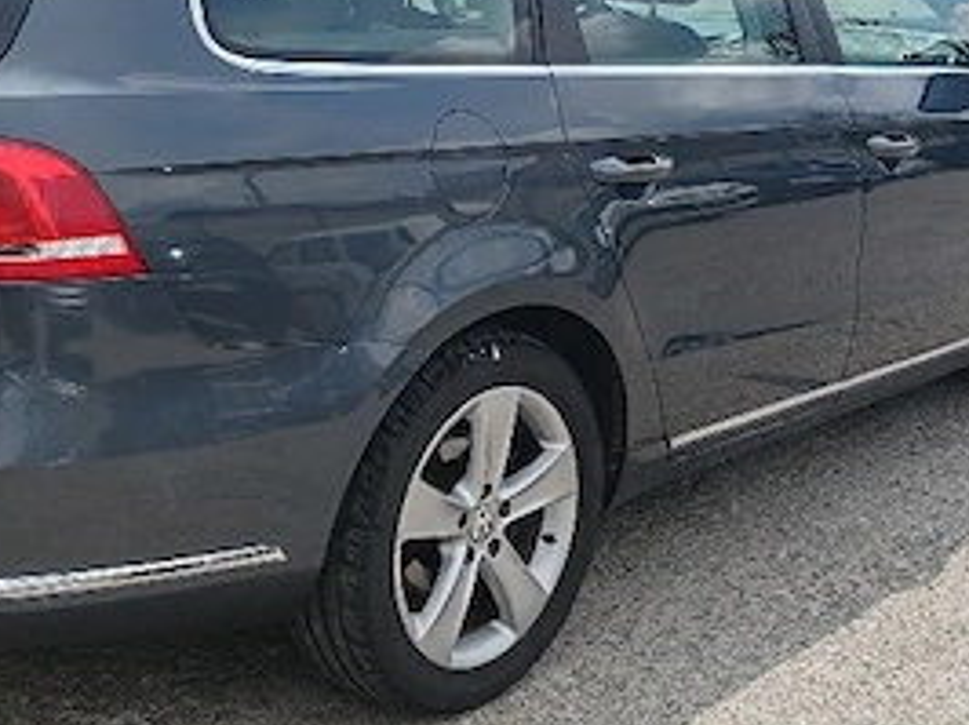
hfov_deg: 31.7
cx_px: 510
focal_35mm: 61
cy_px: 328
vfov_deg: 24.0
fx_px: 1706
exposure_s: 1/909
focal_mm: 6.12
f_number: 1.9
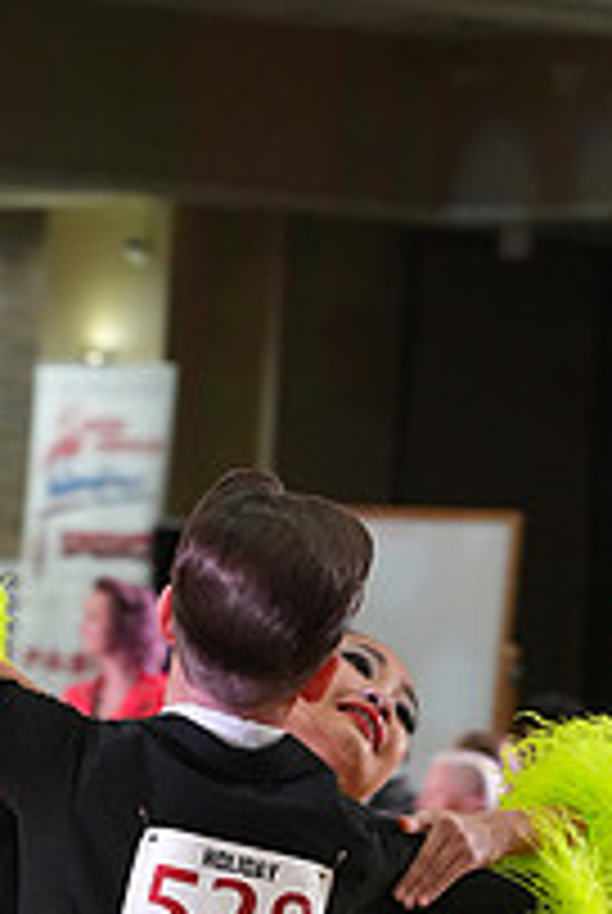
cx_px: 74
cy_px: 1148
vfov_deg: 6.2
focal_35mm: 328
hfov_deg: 4.2
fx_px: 8335
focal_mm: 115
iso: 4000
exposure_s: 1/250
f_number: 5.6
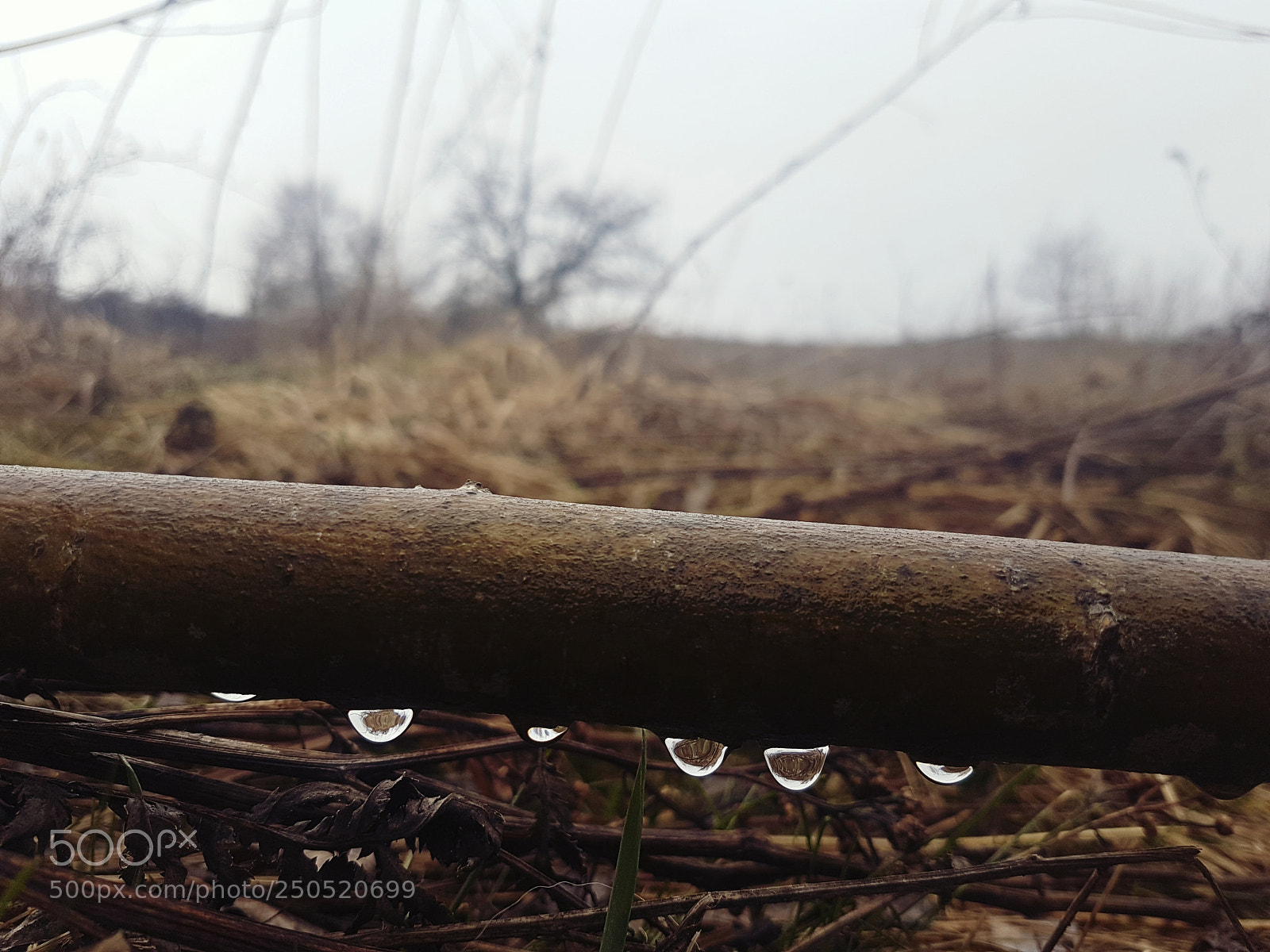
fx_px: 954
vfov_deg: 53.1
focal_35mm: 26
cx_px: 635
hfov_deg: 67.3
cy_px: 476
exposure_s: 1/325
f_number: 1.7
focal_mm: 4.2
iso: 40
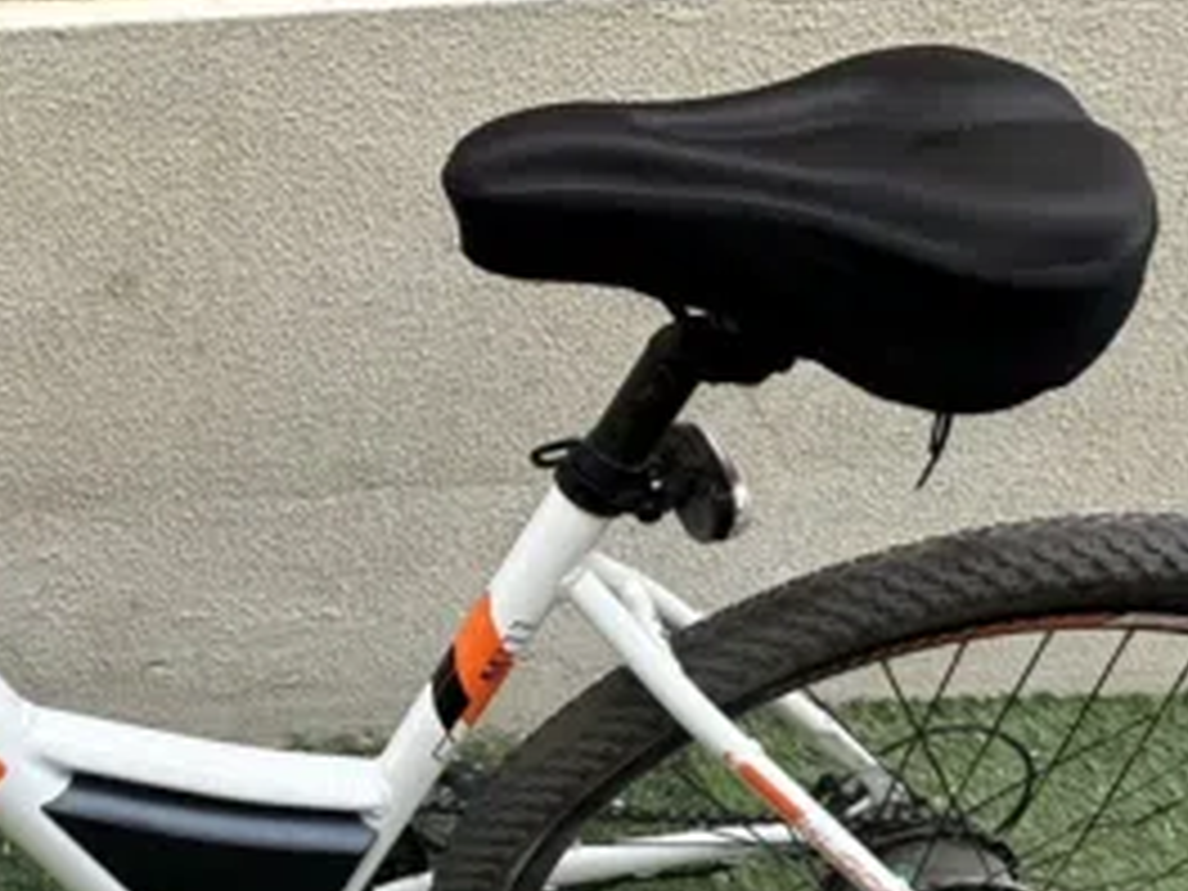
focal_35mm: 34
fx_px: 1167
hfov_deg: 48.2
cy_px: 598
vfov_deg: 41.2
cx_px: 112
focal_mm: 2.22
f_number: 2.2
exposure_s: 1/85
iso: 320
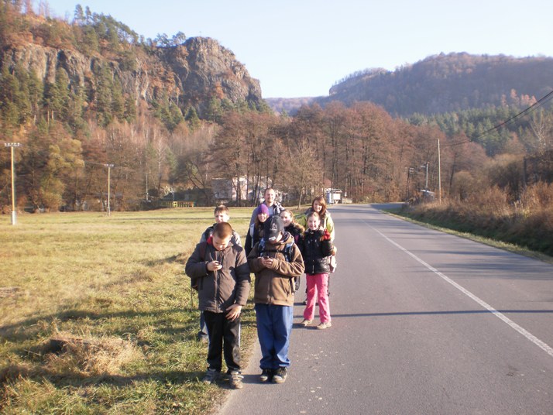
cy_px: 208
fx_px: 607
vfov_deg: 37.7
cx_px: 276
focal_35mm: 38
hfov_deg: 49.0
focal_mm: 6.3
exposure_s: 1/160
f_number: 4.6
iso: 100
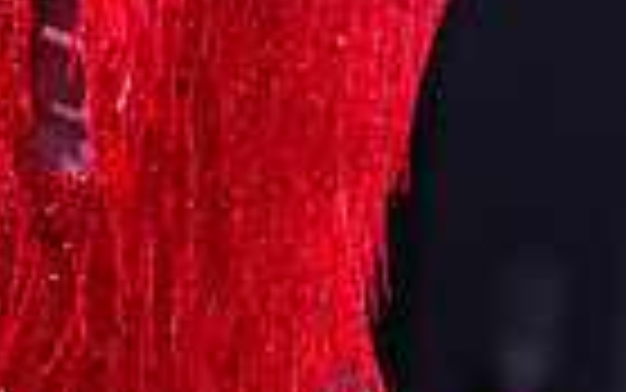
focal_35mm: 446
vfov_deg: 2.9
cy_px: -327
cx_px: 383
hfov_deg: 4.7
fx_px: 7612
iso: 3200
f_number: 4
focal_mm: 105
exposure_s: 1/400
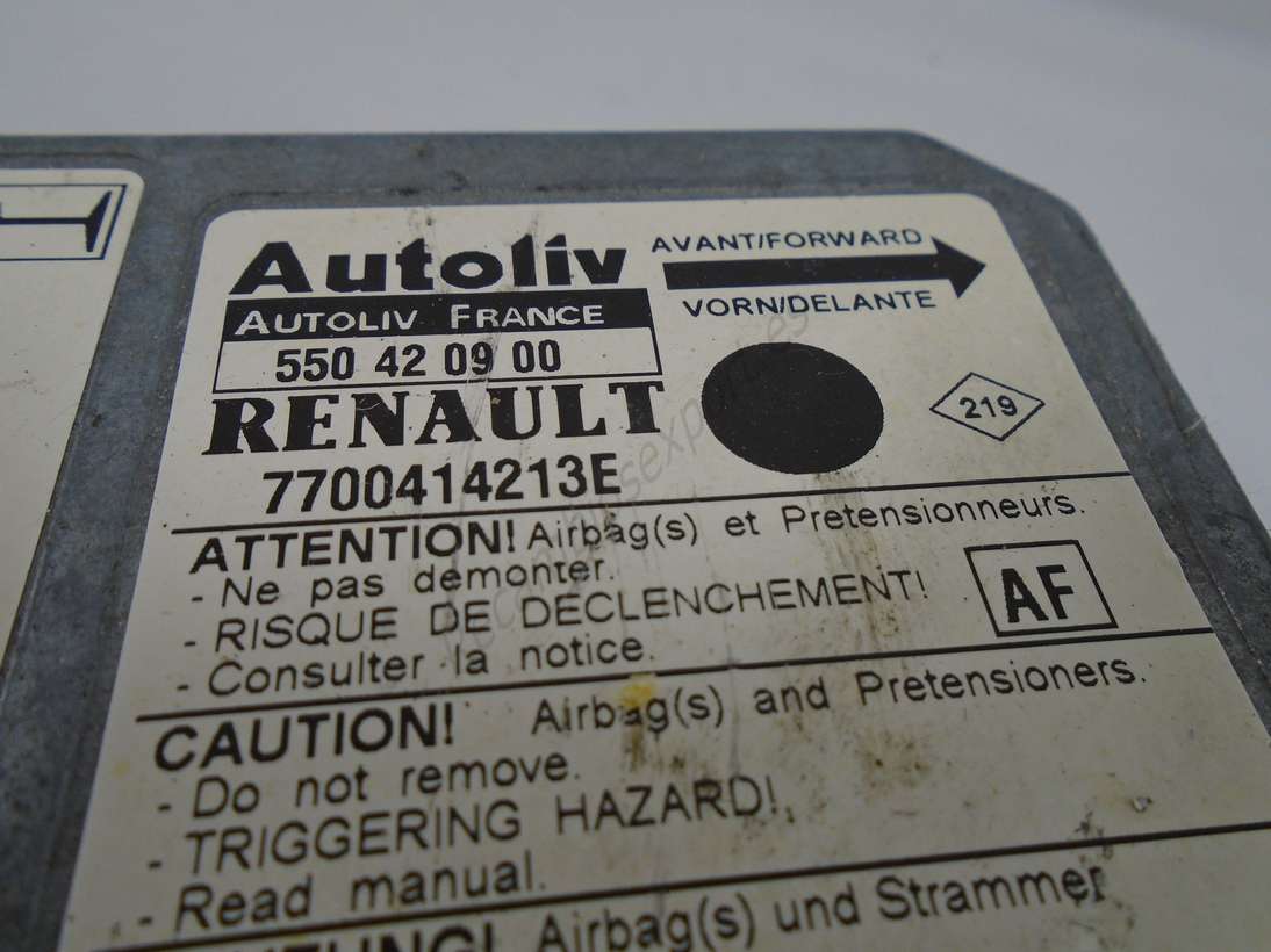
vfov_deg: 53.0
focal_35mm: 26
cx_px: 636
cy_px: 476
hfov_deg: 67.3
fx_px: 954
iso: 100
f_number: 3.2
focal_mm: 4.6
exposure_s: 1/200
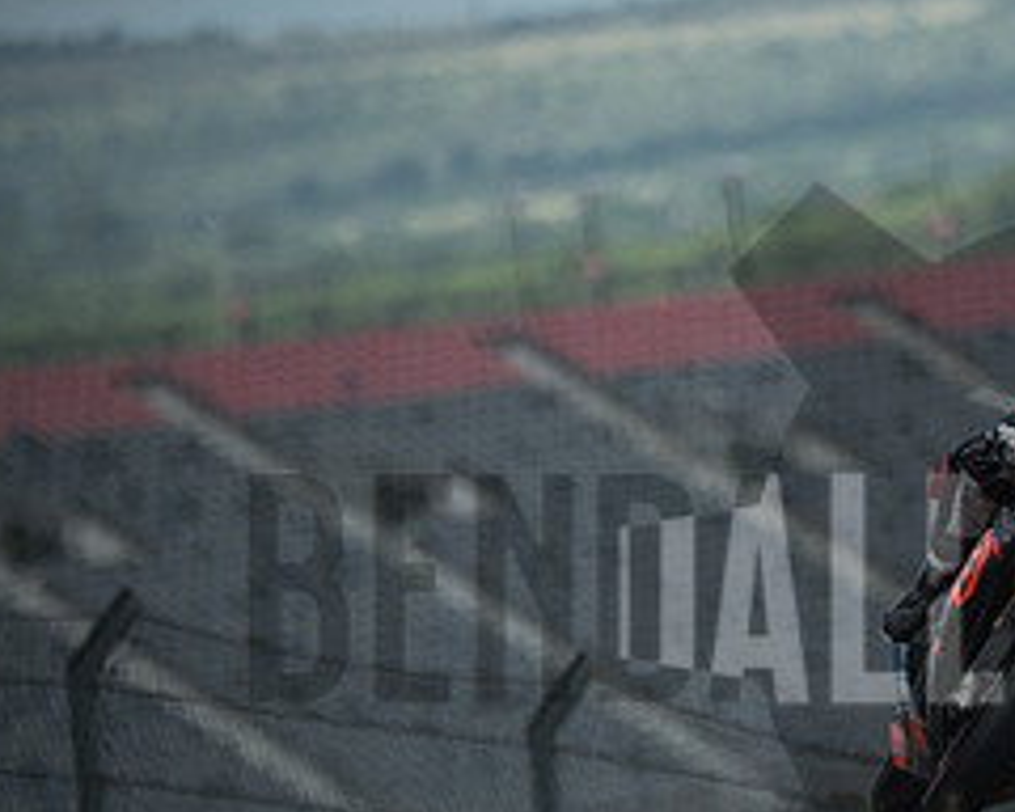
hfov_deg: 1.4
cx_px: 1138
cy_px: 594
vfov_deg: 1.1
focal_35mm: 1359
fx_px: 40824
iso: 1000
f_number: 5.6
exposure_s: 1/2500
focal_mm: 400
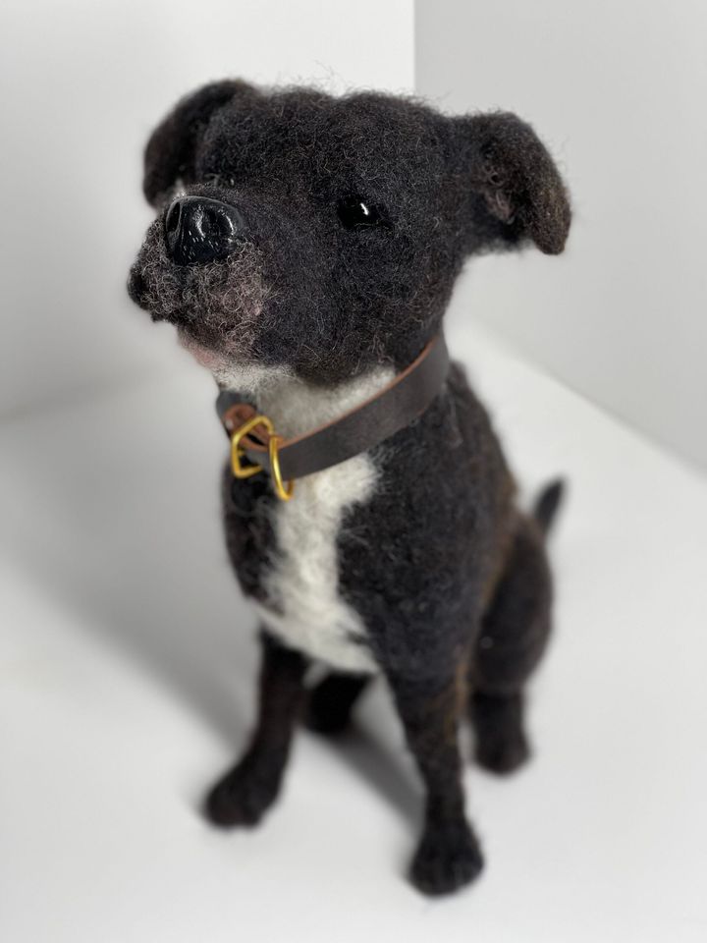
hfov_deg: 22.9
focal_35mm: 64
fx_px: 1743
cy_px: 472
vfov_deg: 30.3
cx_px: 354
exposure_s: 1/75
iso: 40
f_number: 2.2
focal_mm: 7.5
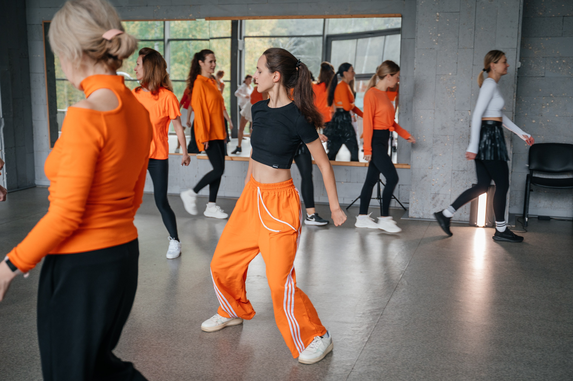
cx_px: 300
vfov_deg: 29.4
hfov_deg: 43.0
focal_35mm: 46
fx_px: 727
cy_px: 201
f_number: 2.8
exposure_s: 1/125
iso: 560
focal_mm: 43
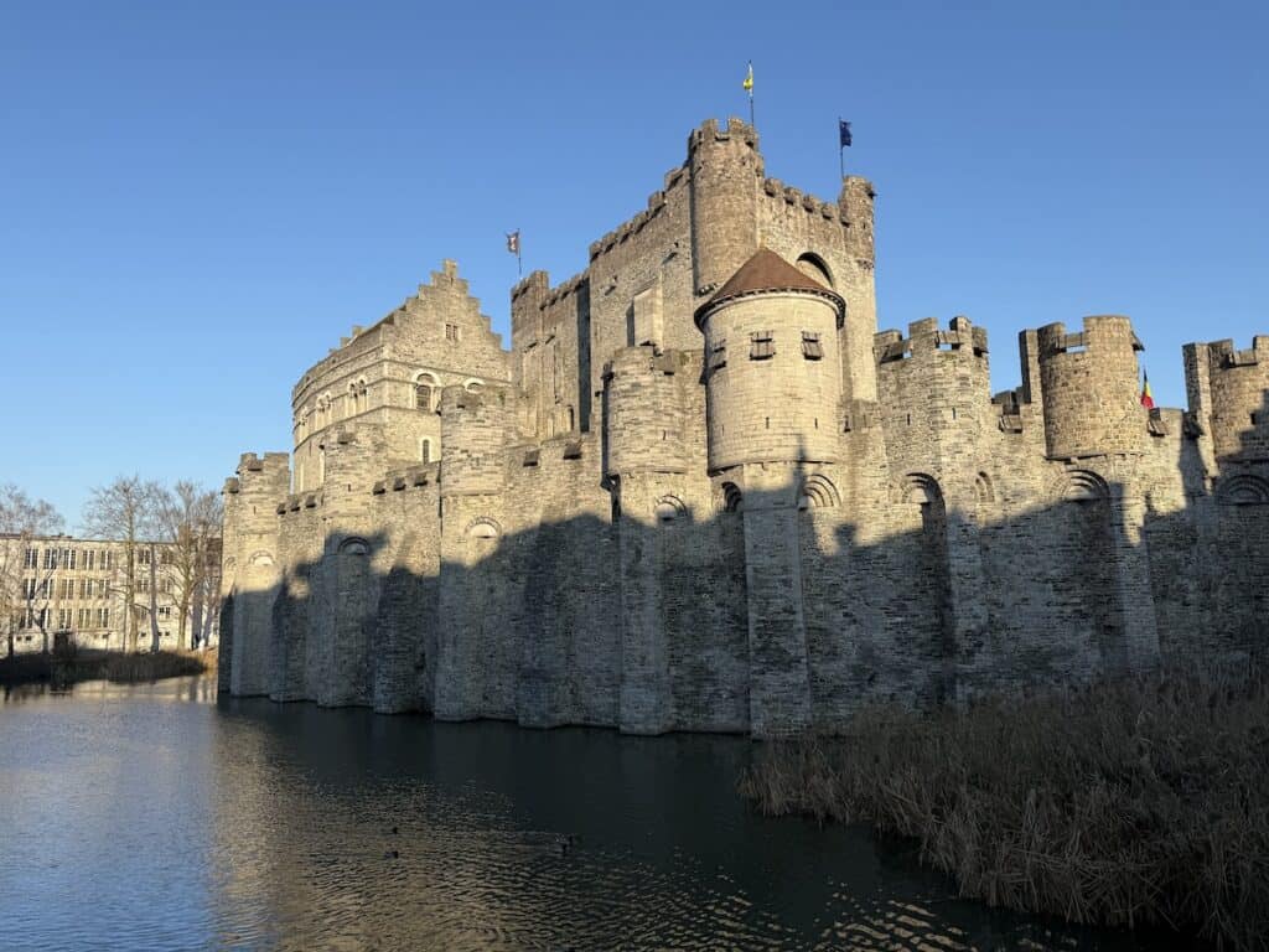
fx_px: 880
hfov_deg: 71.6
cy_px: 476
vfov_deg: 56.8
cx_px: 634
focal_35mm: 24
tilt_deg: +8.3
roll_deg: +1.1
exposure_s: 1/2525
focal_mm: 6.76
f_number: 1.78
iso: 80
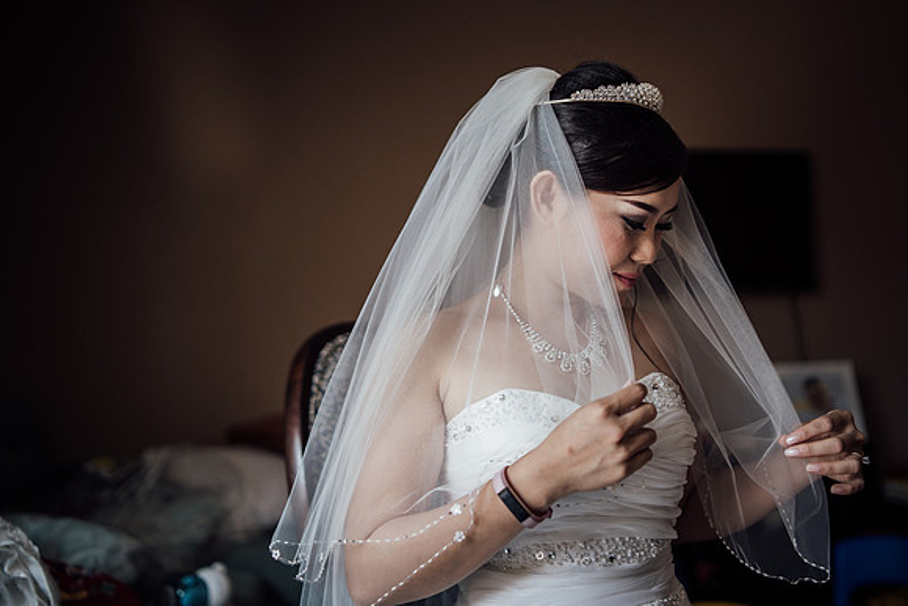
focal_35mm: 37
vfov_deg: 35.5
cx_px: 454
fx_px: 946
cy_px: 282
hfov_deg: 51.3
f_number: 1.4
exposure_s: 1/800
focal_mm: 35
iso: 320
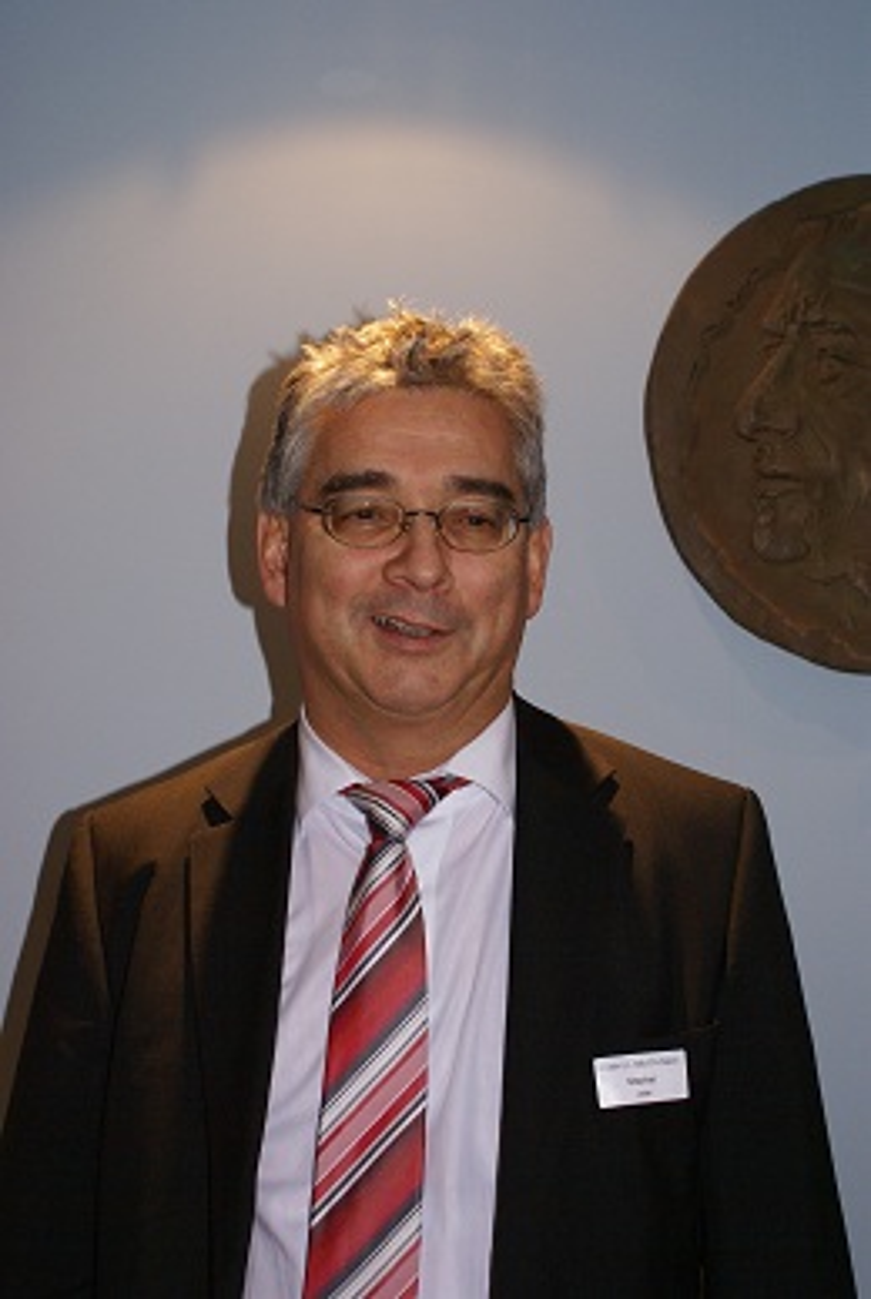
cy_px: 650
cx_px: 436
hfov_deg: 25.8
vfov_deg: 37.8
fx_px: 1898
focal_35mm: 52
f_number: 5.6
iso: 400
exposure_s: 1/60
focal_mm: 35
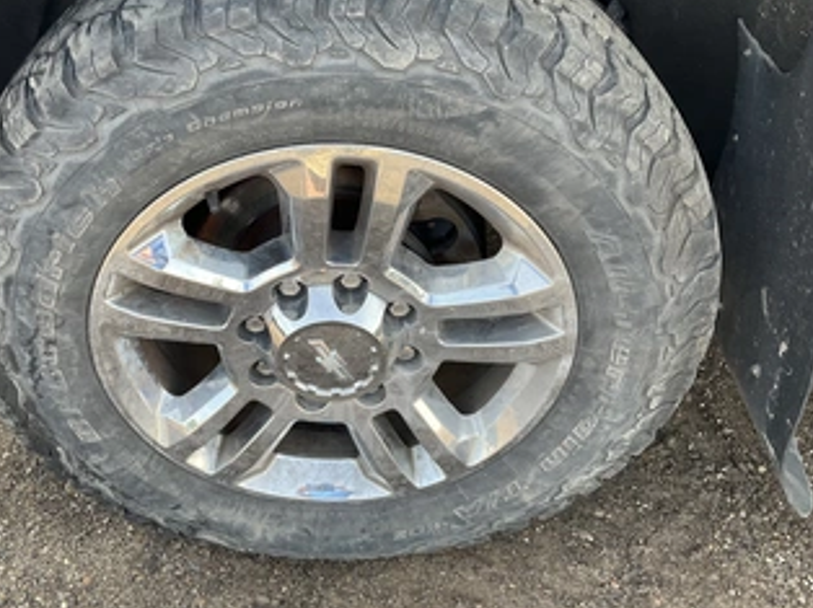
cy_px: 269
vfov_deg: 38.6
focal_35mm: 37
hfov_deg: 49.7
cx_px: 311
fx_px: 868
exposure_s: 1/122
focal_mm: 3
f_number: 1.8
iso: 20
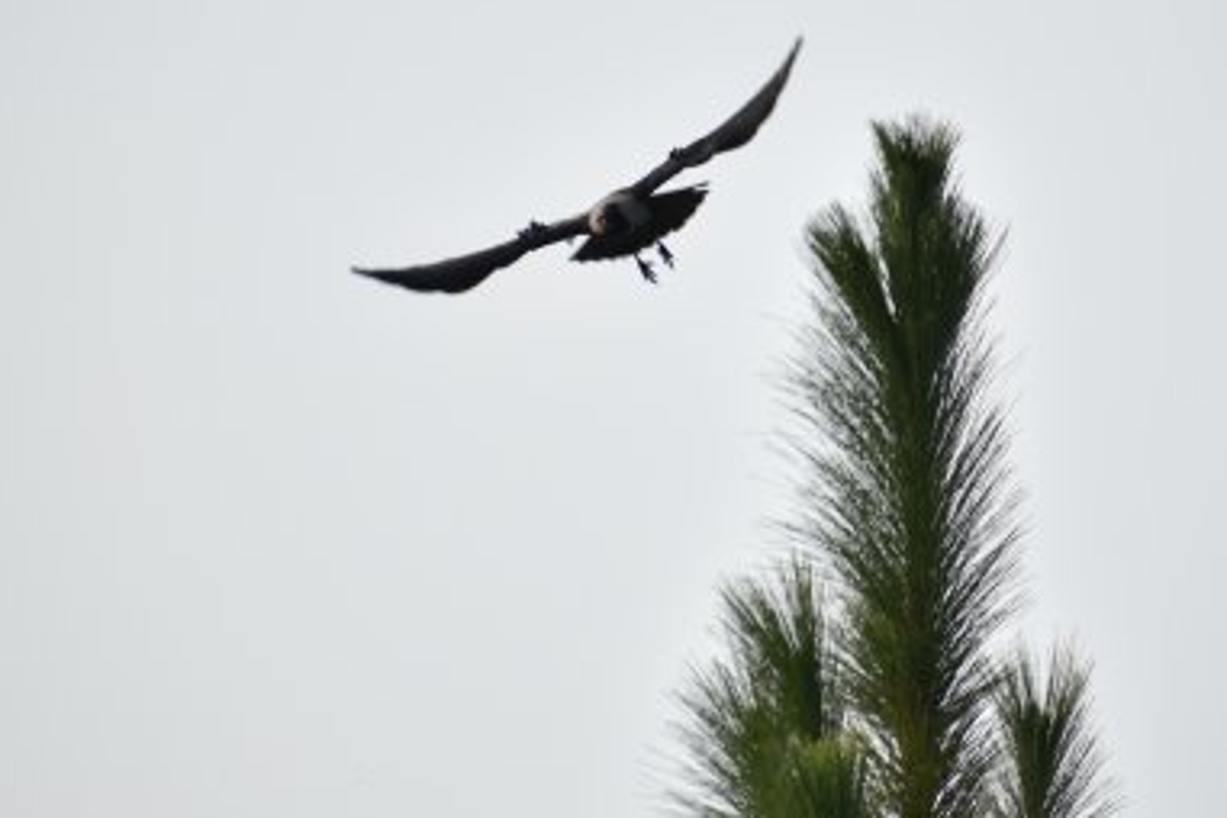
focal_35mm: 723
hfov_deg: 2.9
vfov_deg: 1.9
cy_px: 312
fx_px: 24640
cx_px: 715
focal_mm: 300
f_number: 6.3
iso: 100
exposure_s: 1/400
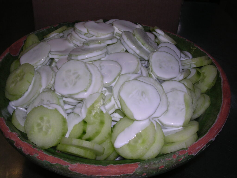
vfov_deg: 37.7
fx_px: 260
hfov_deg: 49.0
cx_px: 118
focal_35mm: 38
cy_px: 89
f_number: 5.6
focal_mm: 5.8
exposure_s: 1/60.1
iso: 100
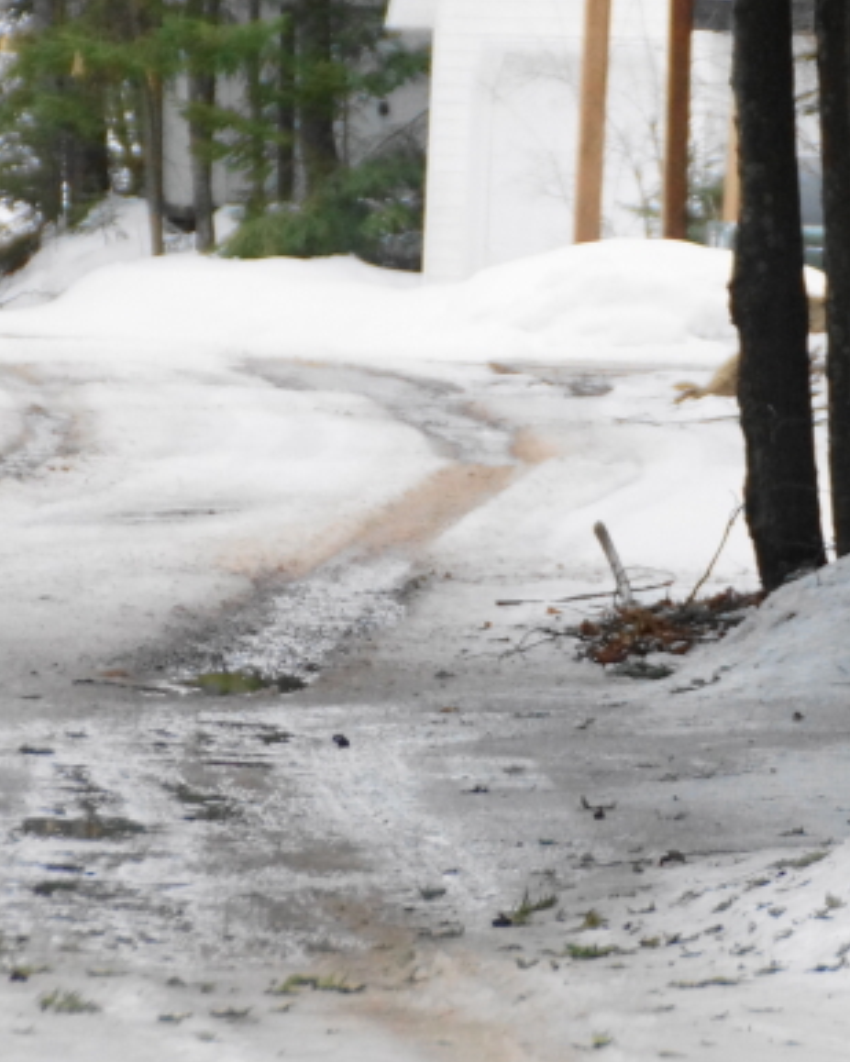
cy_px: 272
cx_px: 821
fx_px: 15472
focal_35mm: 492
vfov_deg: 3.9
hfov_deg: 3.1
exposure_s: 1/160
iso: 1600
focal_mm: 135
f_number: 5.6
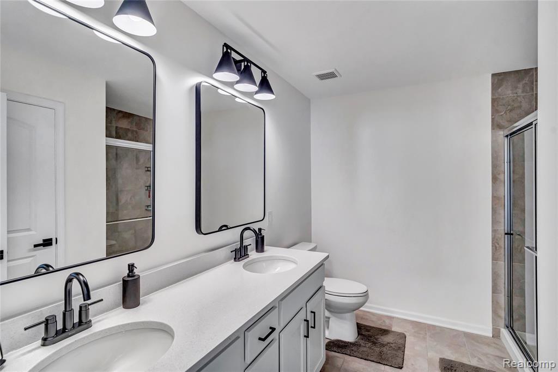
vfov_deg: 73.7
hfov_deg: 96.8
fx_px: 248
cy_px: 186
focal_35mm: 16
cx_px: 279
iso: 1250
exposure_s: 1/200
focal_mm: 16
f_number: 5.6
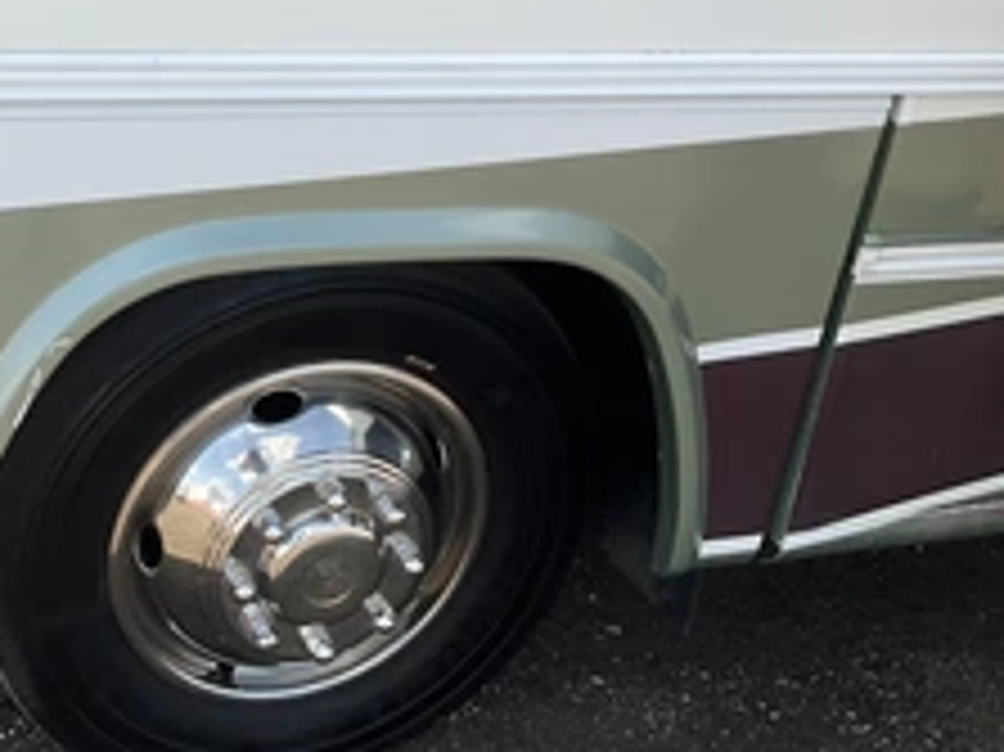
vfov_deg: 27.7
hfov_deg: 35.4
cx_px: 171
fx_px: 1507
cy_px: 212
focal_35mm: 52
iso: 25
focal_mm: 3
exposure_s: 1/855
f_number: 1.8
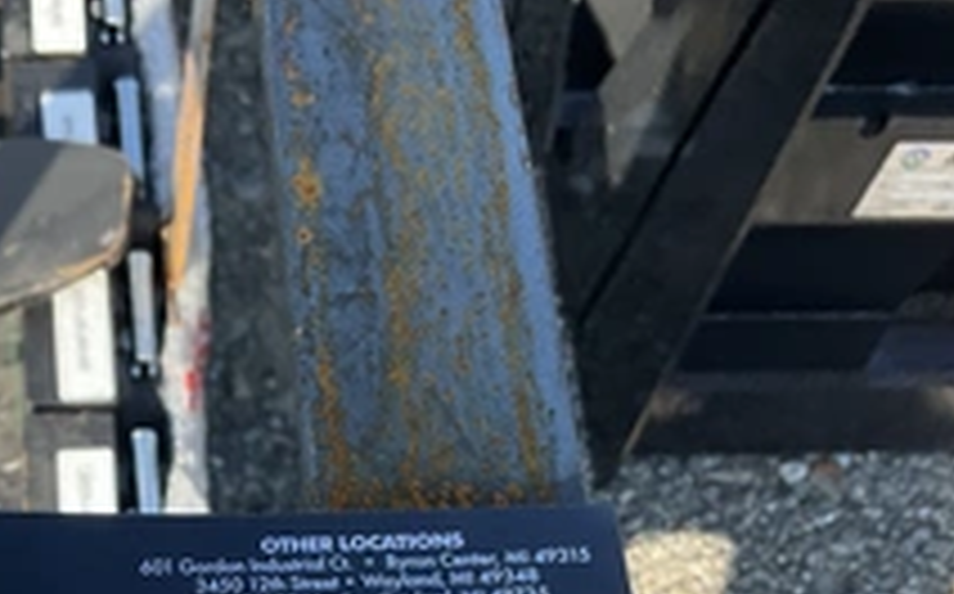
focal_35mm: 58
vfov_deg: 21.1
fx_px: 1506
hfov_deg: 33.5
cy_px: 670
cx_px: 112
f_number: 1.8
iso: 25
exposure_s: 1/422
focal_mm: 3
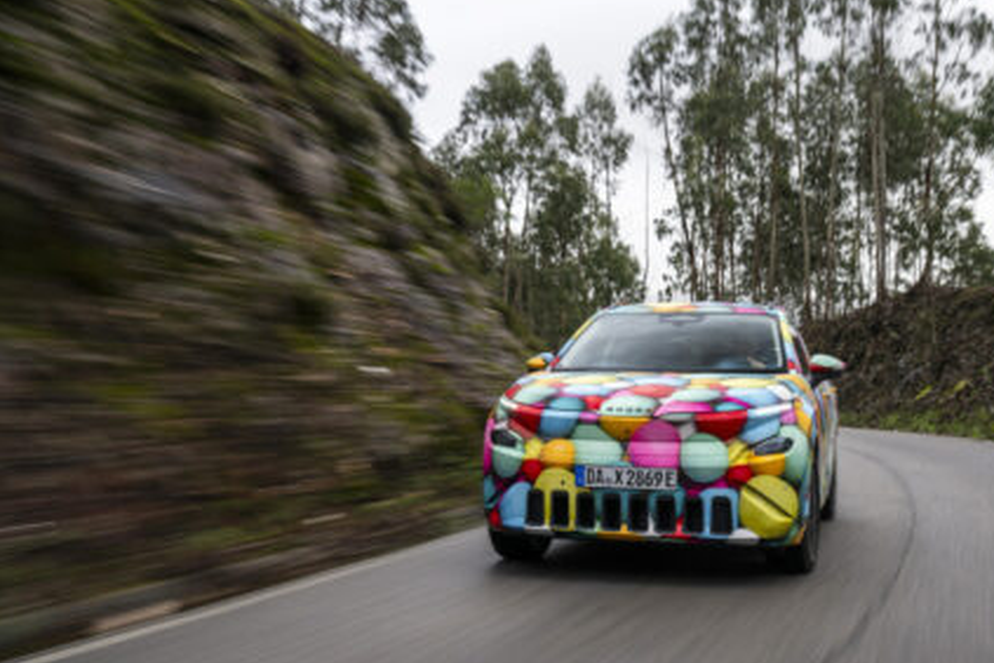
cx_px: 530
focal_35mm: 43
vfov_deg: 31.2
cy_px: 342
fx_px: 1187
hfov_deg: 45.4
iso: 100
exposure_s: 1/20
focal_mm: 40
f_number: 7.1
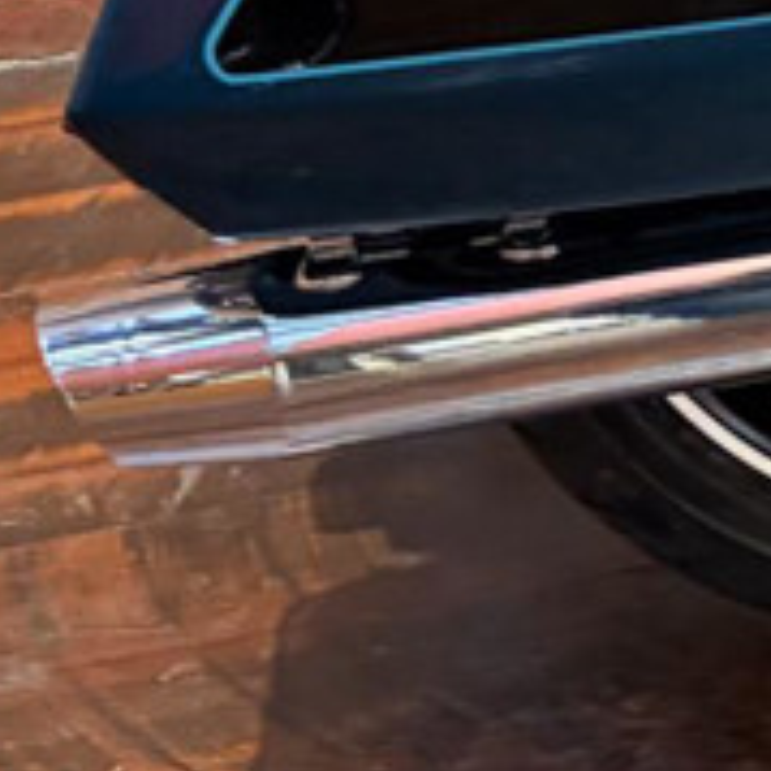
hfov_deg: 10.6
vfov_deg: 12.0
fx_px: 3452
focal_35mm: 137
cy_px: -465
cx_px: 1932
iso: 400
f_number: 1.6
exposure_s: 1/60
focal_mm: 5.96
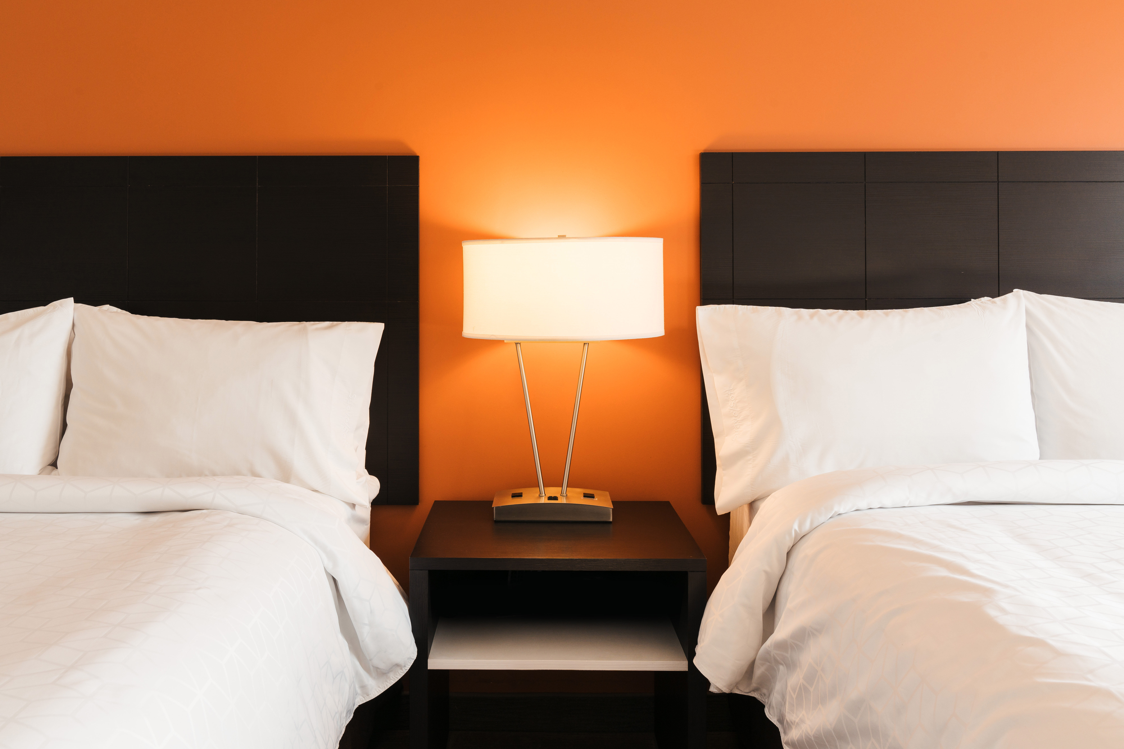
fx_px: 874
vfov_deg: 46.4
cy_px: 374
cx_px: 562
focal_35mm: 28
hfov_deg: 65.5
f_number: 11
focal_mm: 28
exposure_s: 1/15
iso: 320
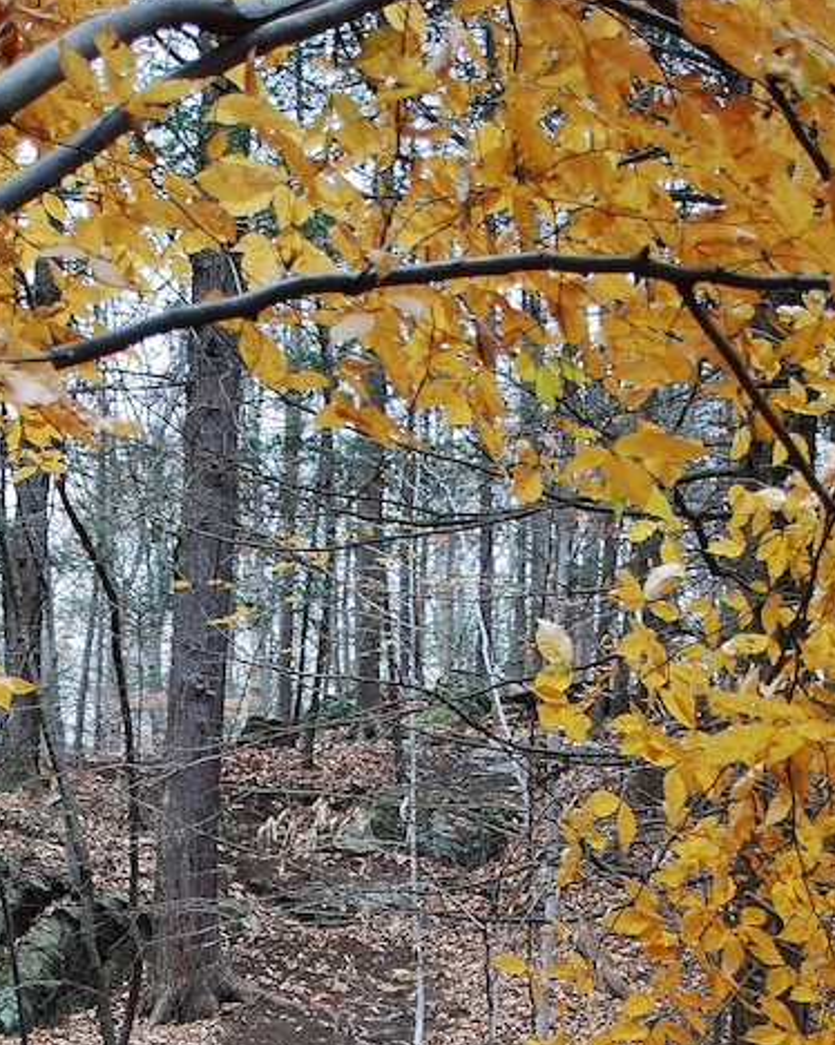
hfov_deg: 20.6
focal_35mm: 74
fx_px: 2287
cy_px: 1058
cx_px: 251
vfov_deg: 24.5
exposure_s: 1/40
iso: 200
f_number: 4.2
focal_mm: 24
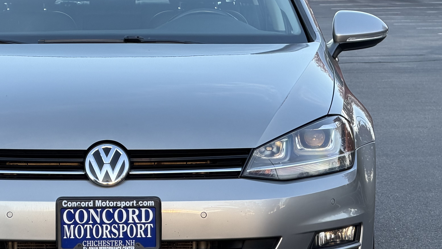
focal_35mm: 200
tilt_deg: -3.5
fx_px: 2344
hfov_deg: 10.8
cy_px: 69
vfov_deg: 6.1
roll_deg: +1.0
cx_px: 124
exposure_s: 1/121
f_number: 2.8
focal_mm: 16.89
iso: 100
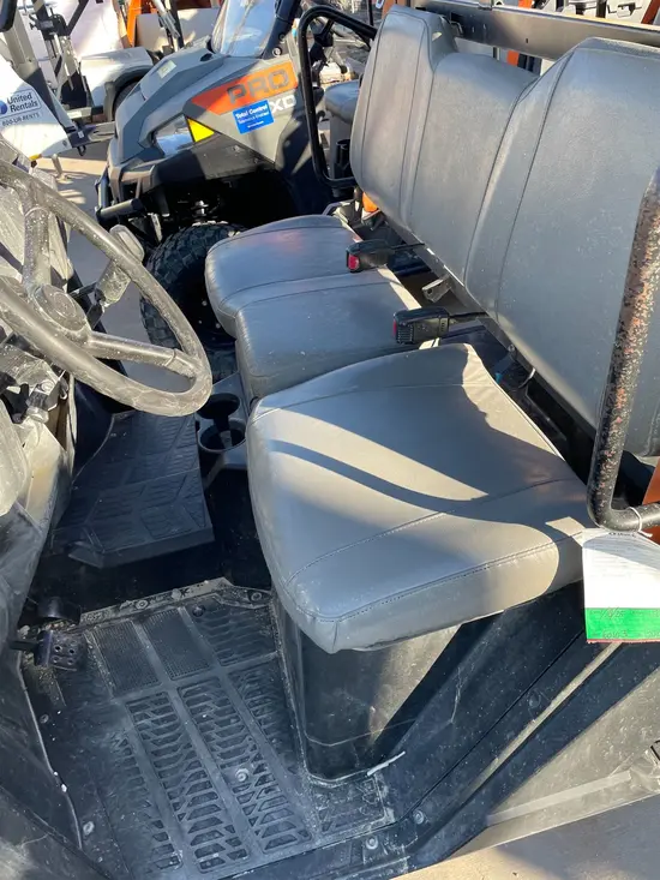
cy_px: 440
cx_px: 330
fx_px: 661
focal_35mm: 26
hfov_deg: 53.1
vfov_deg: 67.3
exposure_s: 1/367
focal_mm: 4.2
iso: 32
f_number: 1.6
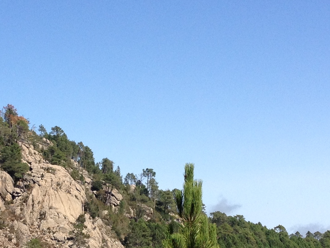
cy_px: 230
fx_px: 1020
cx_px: 113
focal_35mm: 107
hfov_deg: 18.3
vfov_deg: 13.7
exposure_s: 1/1672
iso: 64
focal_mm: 4.28
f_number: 2.4
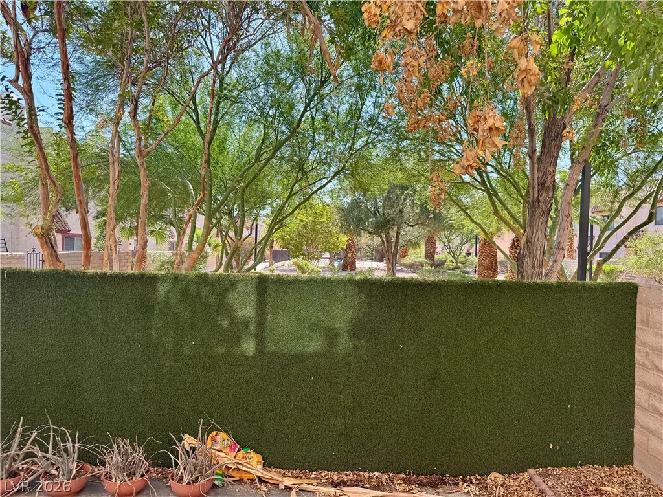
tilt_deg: -0.9
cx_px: 332
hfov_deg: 71.6
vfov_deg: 56.8
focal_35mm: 24
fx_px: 460
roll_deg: -1.1
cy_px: 248
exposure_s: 1/888
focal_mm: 6.76
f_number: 1.78
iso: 80
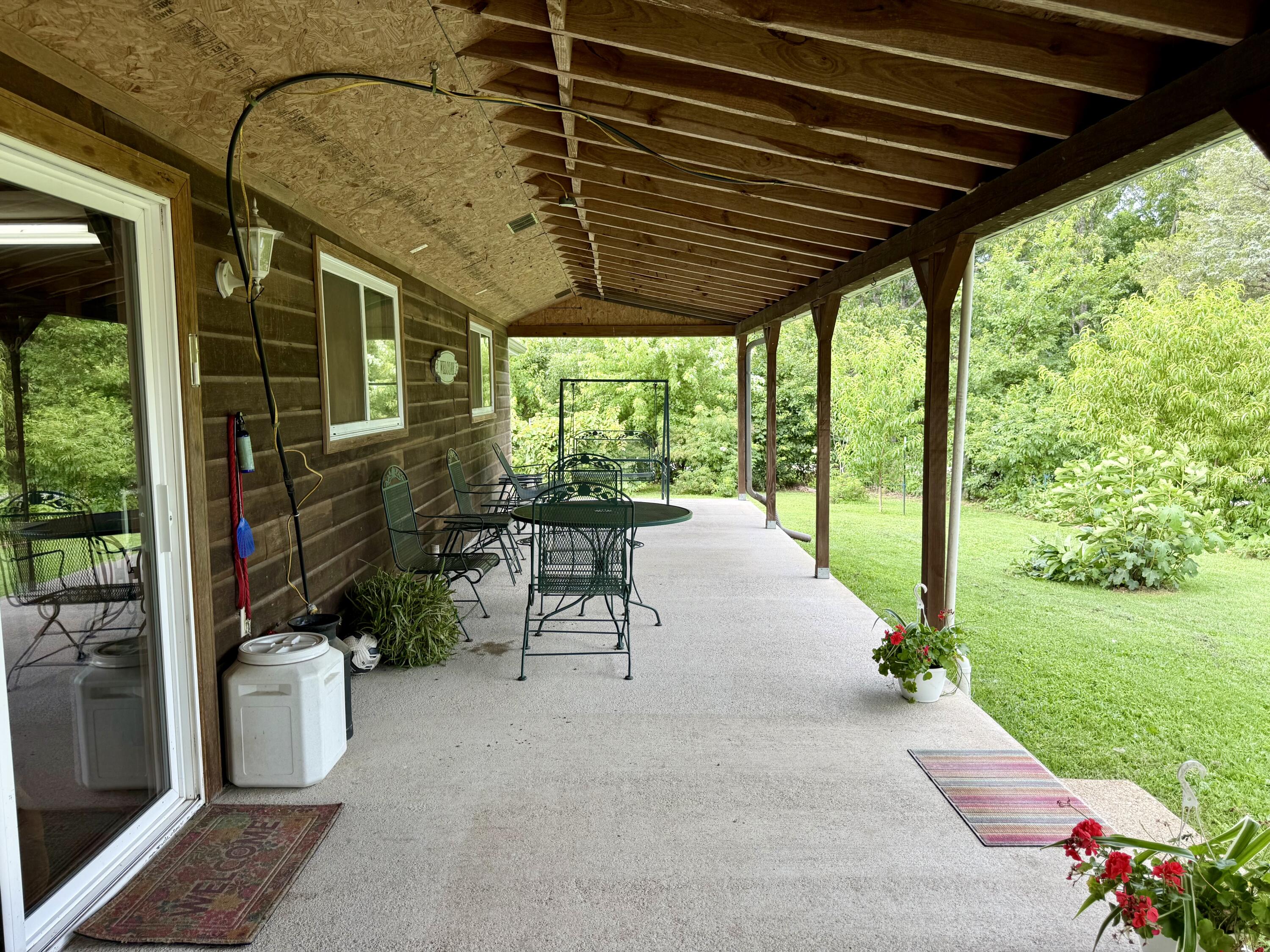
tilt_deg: -3.8
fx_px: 881
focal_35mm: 24
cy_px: 476
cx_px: 635
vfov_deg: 56.8
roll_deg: -0.7
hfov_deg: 71.6
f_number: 1.78
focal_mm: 6.76
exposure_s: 1/338
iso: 80
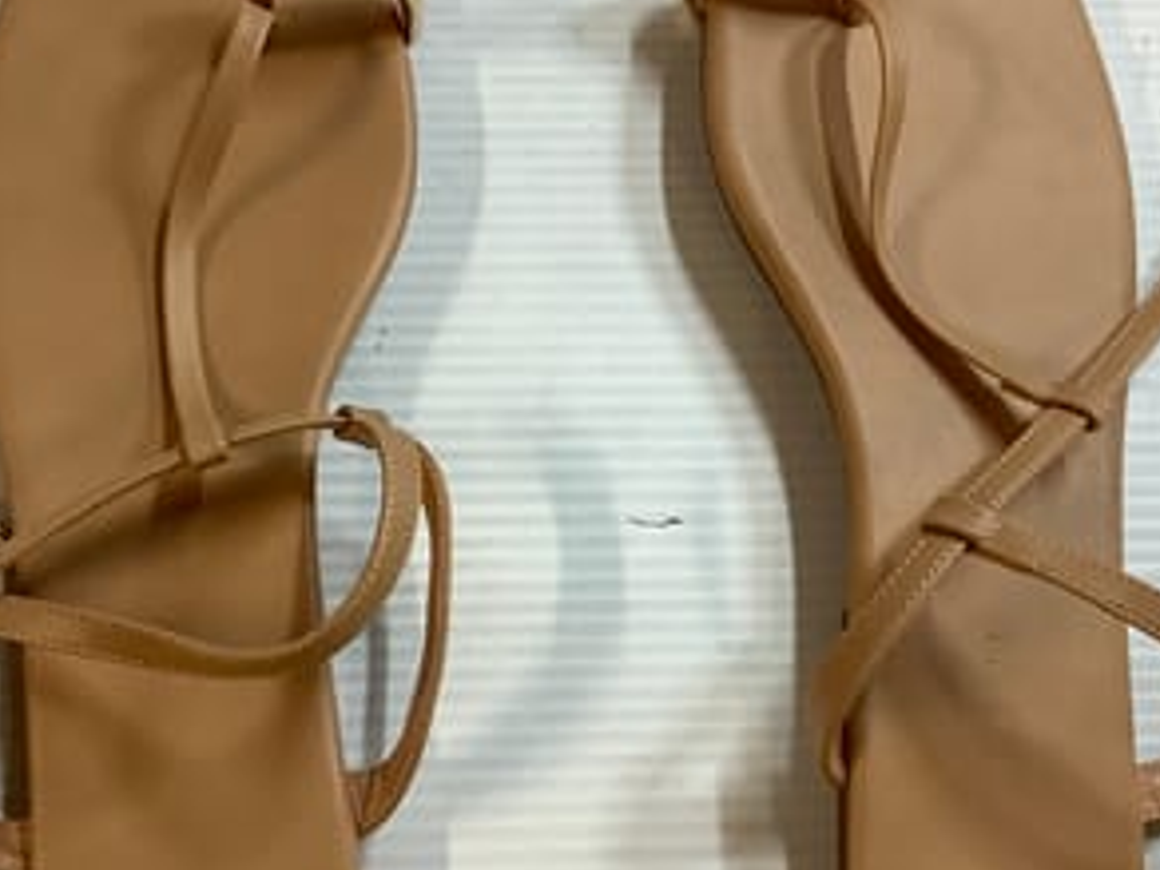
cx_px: 532
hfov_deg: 36.1
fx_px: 1776
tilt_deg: -69.4
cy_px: 423
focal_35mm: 53
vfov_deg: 27.5
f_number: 2.4
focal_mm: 3.3
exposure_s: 1/50
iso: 100
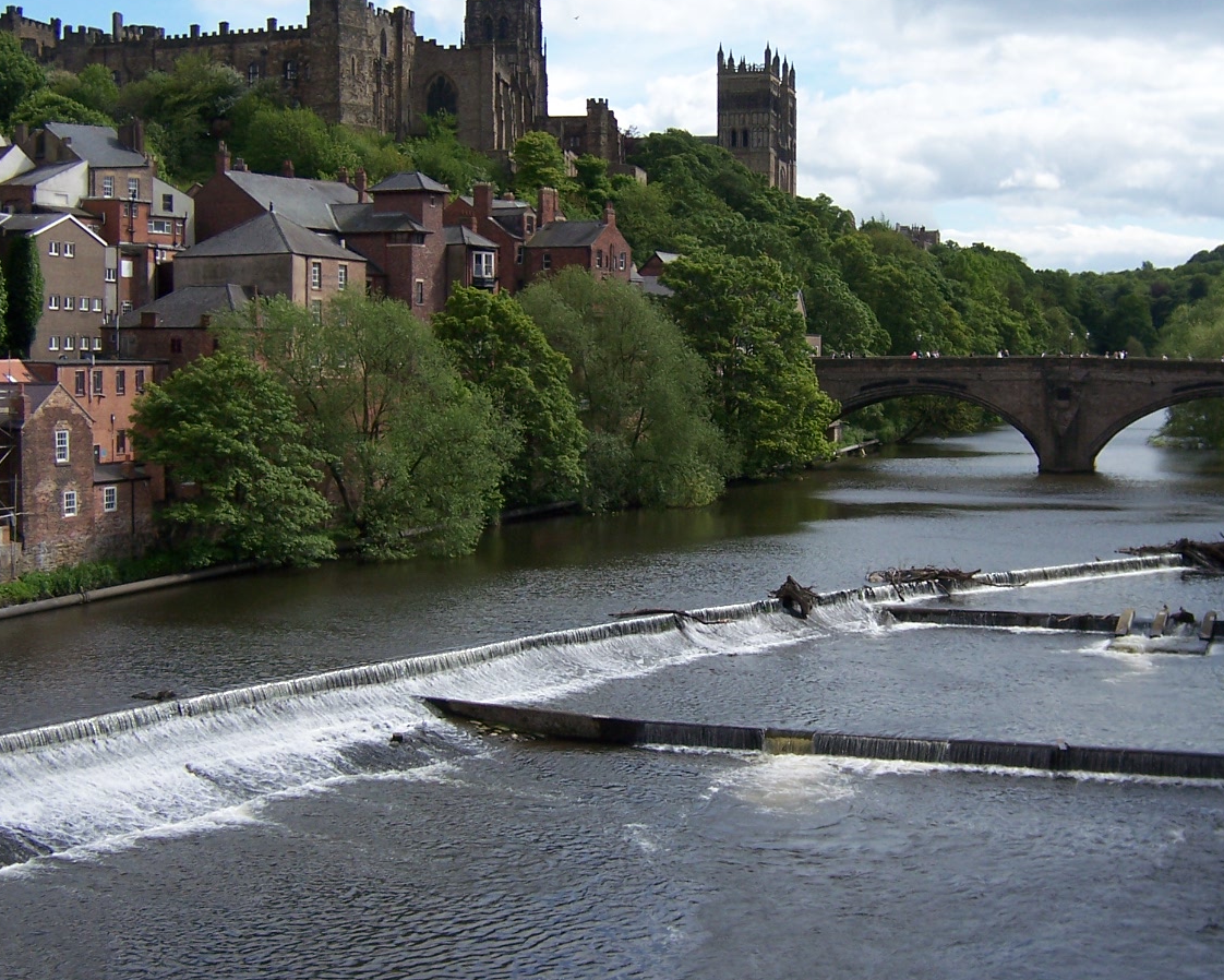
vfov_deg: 28.1
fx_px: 1957
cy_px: 427
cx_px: 610
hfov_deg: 34.7
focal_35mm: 54
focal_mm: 6.7
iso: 80
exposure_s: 1/750
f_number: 4
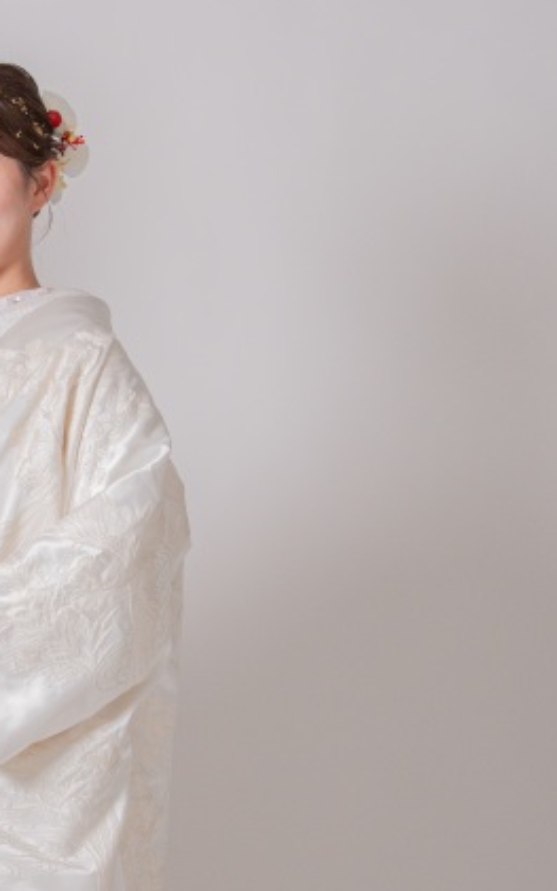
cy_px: 639
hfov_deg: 7.1
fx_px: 4446
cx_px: -233
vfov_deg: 11.4
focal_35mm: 183
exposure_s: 1/250
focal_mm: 63
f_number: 4
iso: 800
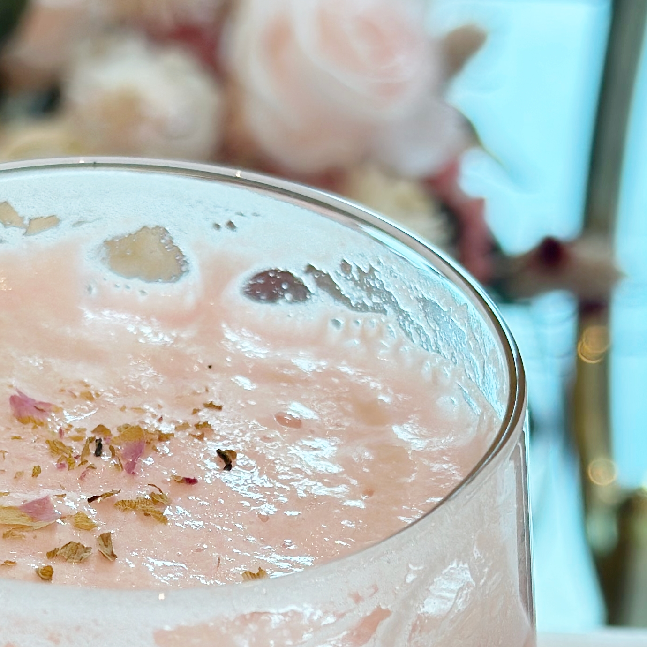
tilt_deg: -36.5
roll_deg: -3.6
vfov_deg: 14.0
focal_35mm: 124
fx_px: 2622
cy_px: 549
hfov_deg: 14.0
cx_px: 152
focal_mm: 6.86
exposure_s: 1/60
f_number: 1.78
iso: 80
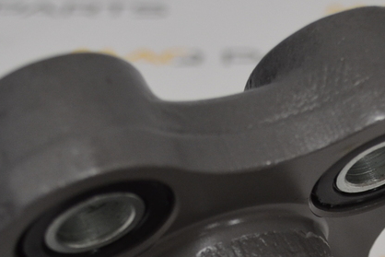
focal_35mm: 136
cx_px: 277
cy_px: 350
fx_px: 1450
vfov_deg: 9.9
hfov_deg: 15.1
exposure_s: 1/25
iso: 400
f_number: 4.5
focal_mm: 29
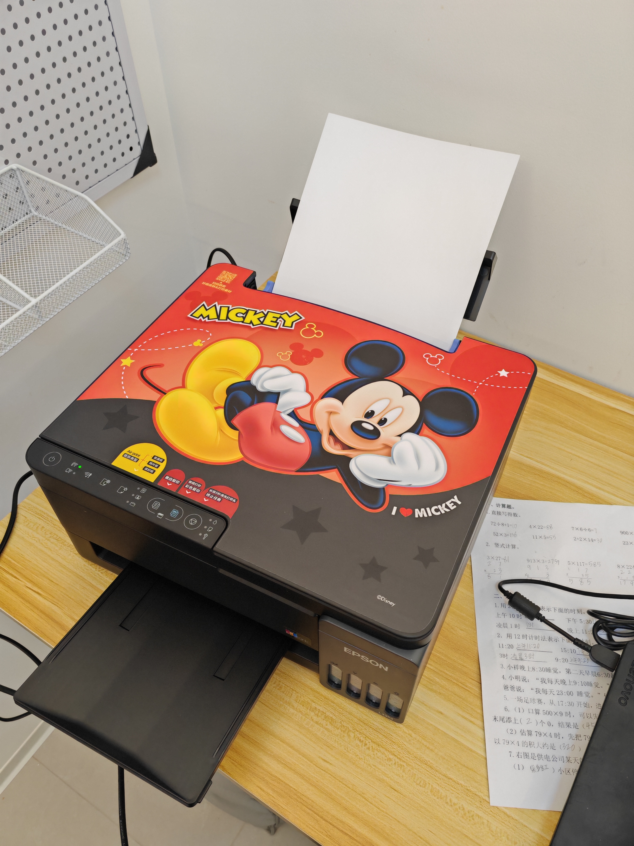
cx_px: 317
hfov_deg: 51.4
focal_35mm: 27
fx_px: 659
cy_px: 423
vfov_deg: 65.3
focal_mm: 5.52
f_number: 1.95
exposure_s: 1/50
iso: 250
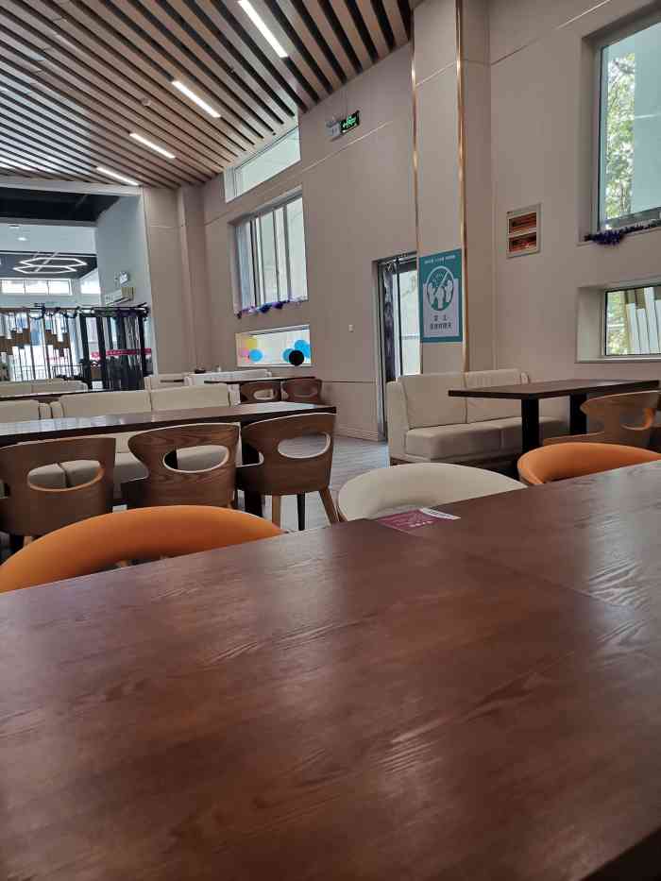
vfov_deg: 67.3
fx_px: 662
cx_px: 330
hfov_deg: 53.1
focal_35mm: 26
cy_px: 440
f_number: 1.8
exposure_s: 1/100
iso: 160
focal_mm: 5.5
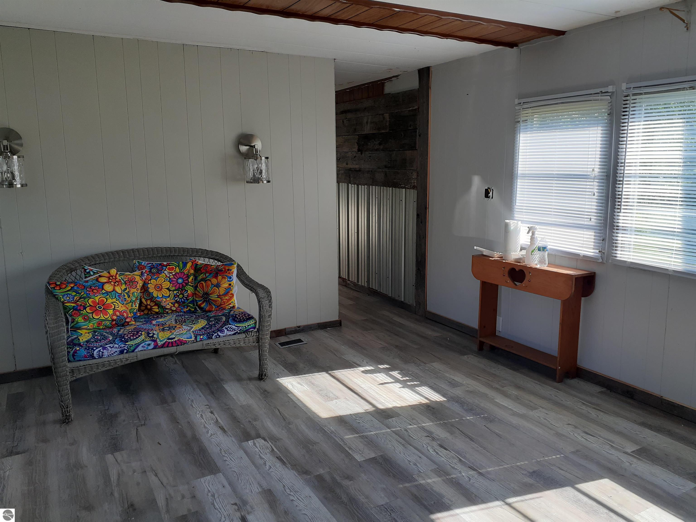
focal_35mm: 27
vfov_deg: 51.4
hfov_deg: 65.3
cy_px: 261
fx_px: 543
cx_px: 348
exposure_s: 1/141
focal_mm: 3.6
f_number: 1.9
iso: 40
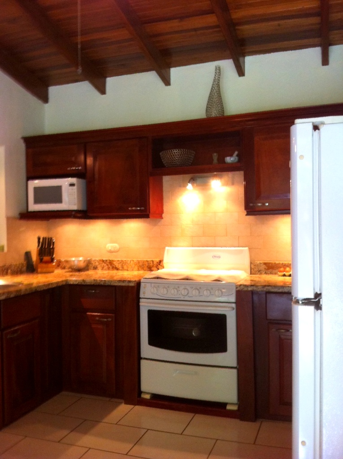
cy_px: 230
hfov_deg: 40.6
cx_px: 172
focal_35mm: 35
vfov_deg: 52.7
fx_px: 464
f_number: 2.8
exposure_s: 1/17
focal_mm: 3.85
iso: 160
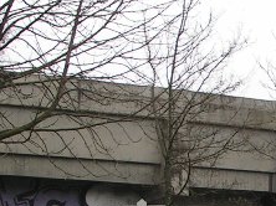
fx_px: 1091
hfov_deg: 14.3
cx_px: 257
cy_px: 185
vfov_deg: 10.7
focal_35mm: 137
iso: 50
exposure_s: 1/100
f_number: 5.6
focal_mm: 5.8
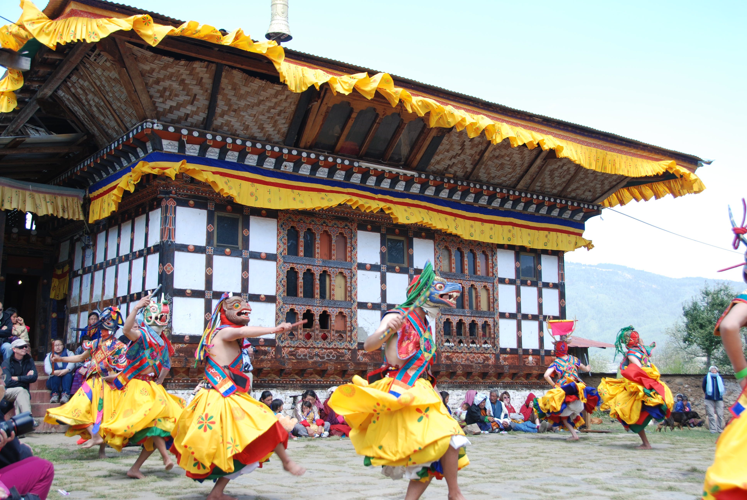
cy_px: 250
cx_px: 374
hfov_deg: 47.9
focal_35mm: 40
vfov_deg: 33.1
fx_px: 841
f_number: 5.6
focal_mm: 27
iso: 110
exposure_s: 1/125
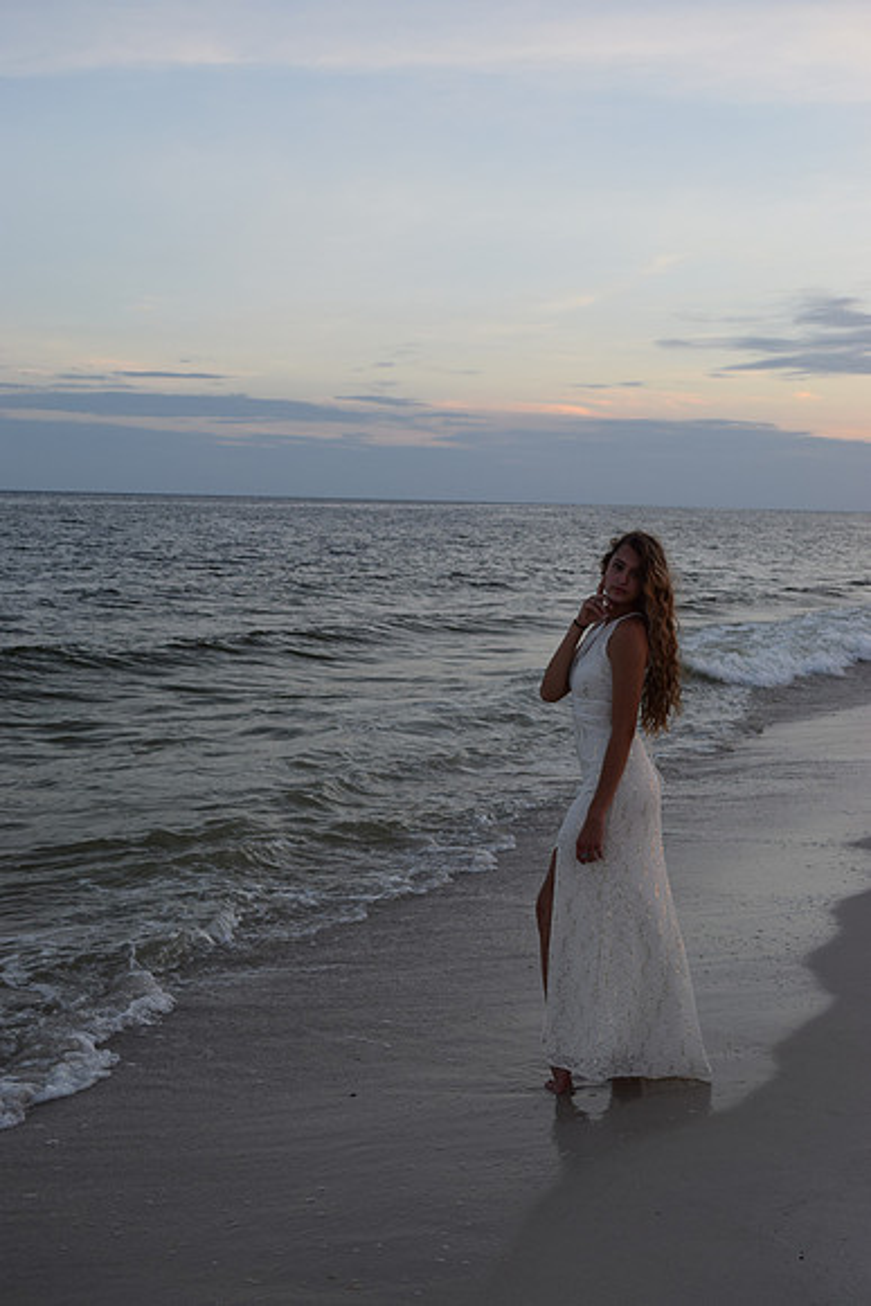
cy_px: 653
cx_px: 436
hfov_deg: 29.9
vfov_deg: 43.6
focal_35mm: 45
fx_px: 1632
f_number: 6.3
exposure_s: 1/160
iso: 400
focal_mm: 30
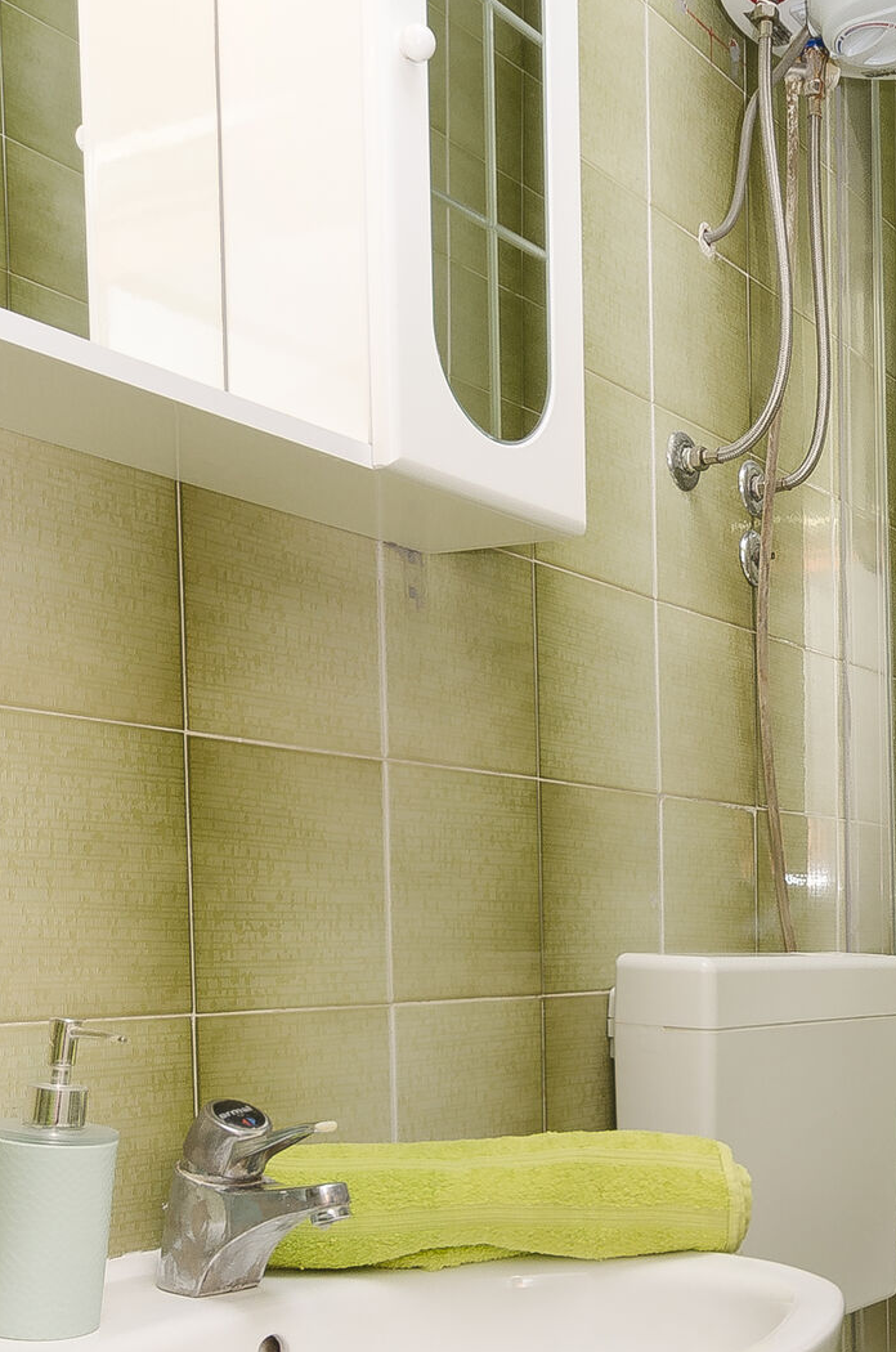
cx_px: 738
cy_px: 1025
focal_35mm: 40
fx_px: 1499
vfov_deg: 46.7
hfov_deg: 32.2
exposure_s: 1/80
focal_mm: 10
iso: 160
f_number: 7.1
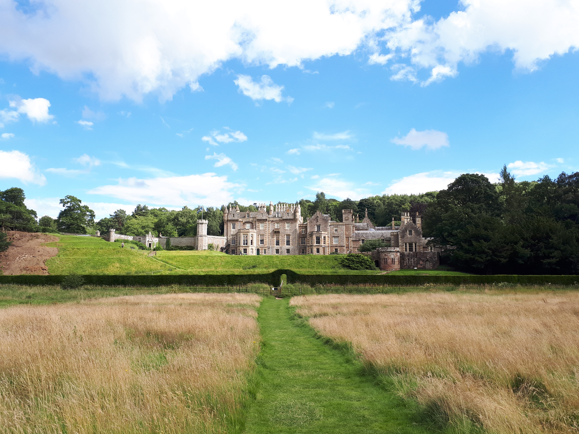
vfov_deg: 51.4
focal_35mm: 27
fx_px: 452
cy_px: 217
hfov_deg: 65.3
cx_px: 290
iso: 40
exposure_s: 1/716
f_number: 1.9
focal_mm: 3.6
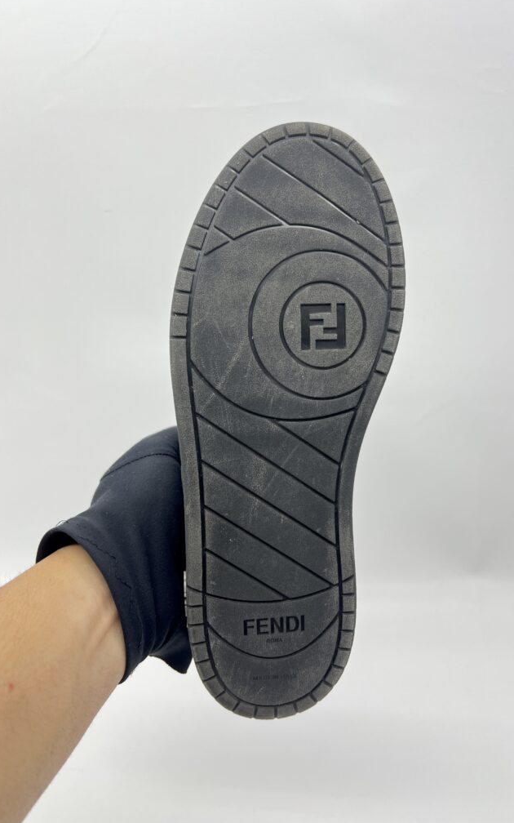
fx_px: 628
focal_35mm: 28
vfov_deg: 66.5
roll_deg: +1.2
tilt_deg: -18.8
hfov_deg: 44.5
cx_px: 279
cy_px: 407
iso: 40
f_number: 1.5
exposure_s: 1/100
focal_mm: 5.7
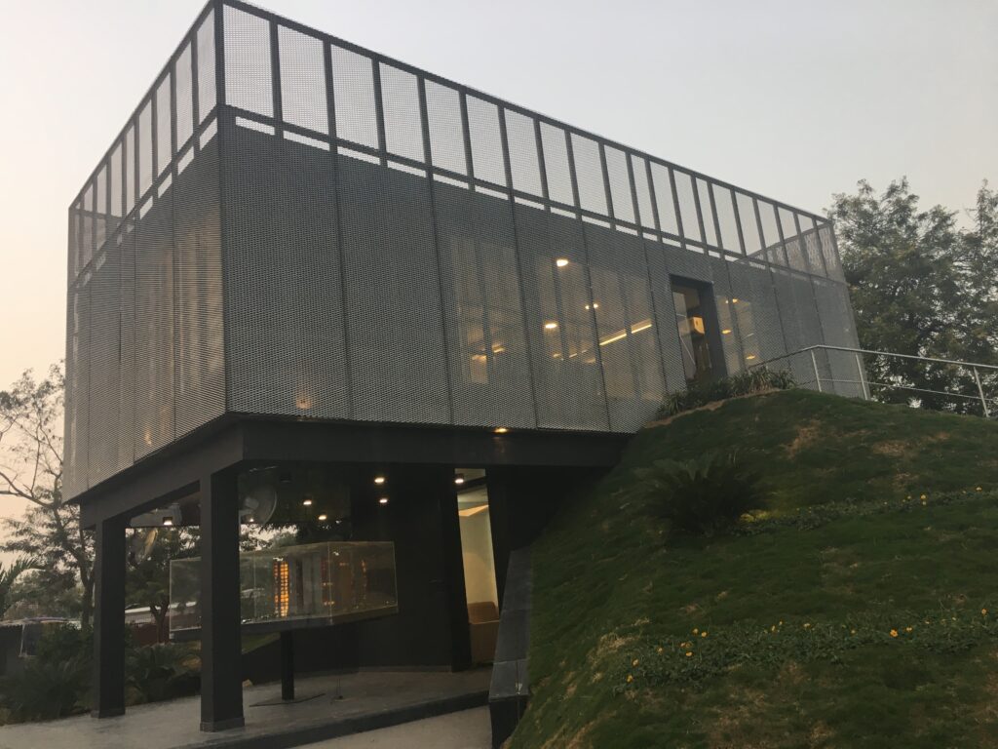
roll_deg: +6.3
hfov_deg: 61.7
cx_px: 499
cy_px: 374
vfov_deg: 48.2
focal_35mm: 29
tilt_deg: +14.2
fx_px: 836
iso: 25
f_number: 2.2
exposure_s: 1/33
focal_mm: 4.15
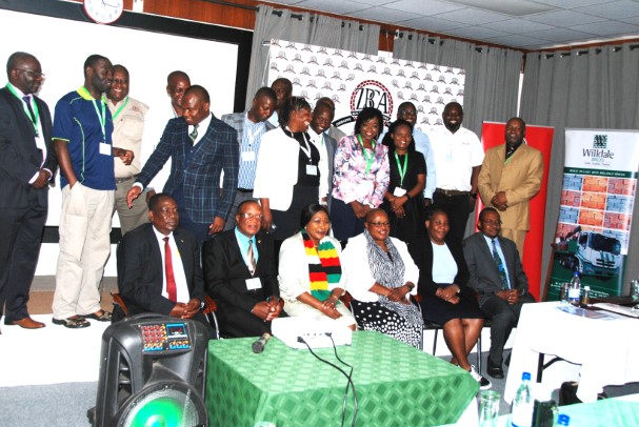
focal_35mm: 39
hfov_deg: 49.5
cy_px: 195
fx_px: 693
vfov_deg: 34.3
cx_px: 310
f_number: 3.8
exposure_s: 1/60
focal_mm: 22
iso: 200
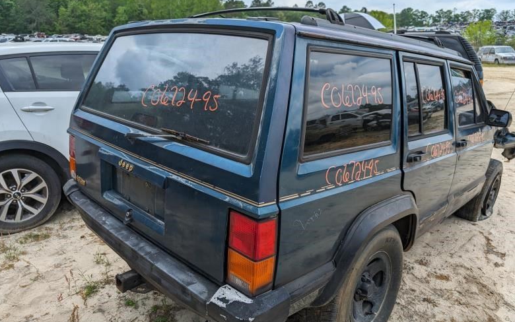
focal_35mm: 26
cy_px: 164
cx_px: 261
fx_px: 365
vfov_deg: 47.6
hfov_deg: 70.4
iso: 19
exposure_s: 1/771
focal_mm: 6.9
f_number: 1.68
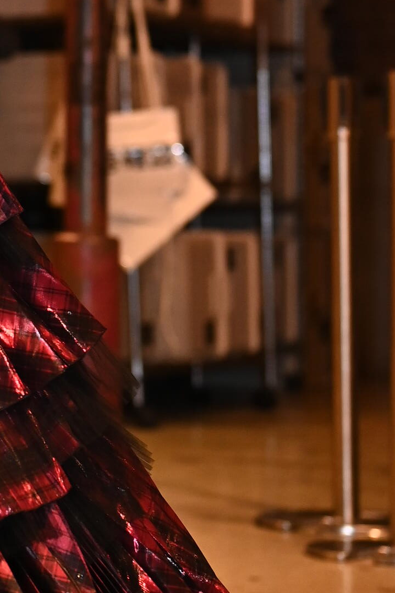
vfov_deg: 9.7
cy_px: -37
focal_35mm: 210
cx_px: -430
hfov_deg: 6.3
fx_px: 3458
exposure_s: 1/100
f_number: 2.5
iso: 800
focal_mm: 50
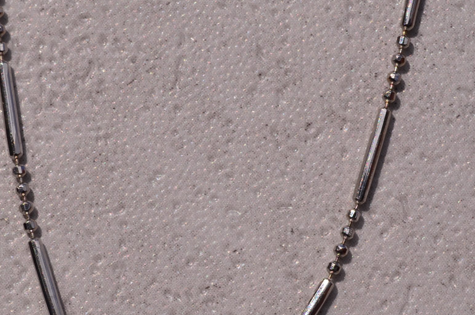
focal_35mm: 251
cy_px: 196
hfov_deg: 8.2
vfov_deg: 5.5
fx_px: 3303
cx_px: 177
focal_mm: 105
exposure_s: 1/200
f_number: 22
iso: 125
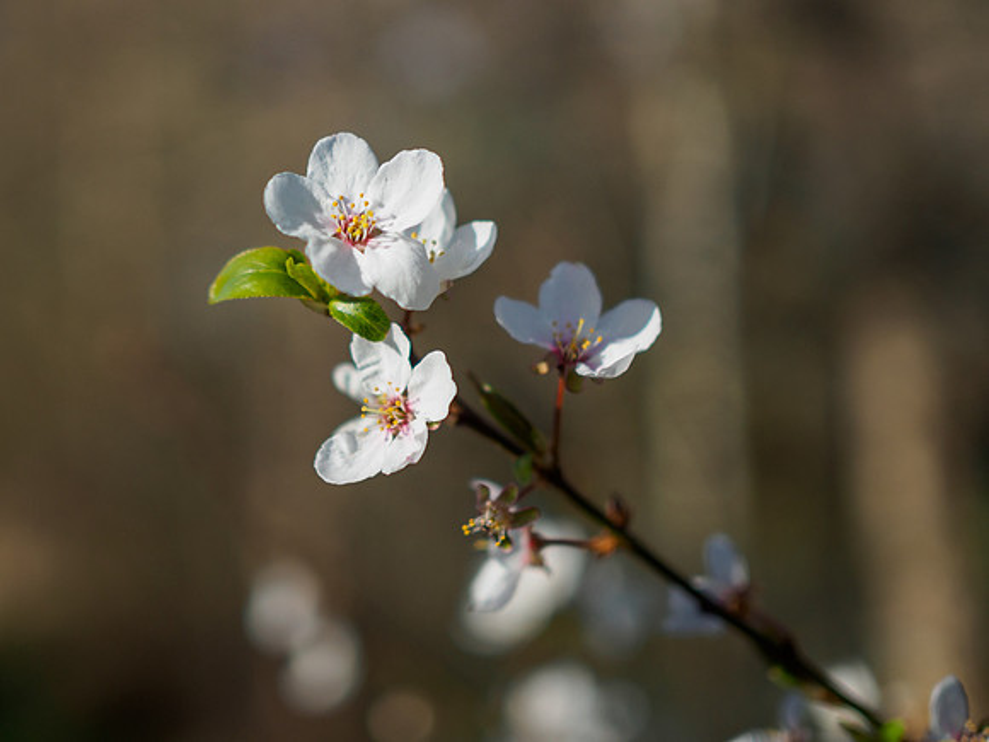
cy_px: 250
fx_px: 1895
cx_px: 333
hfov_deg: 29.1
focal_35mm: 66
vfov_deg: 22.1
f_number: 1.8
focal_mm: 25
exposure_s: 1/6400
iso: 200
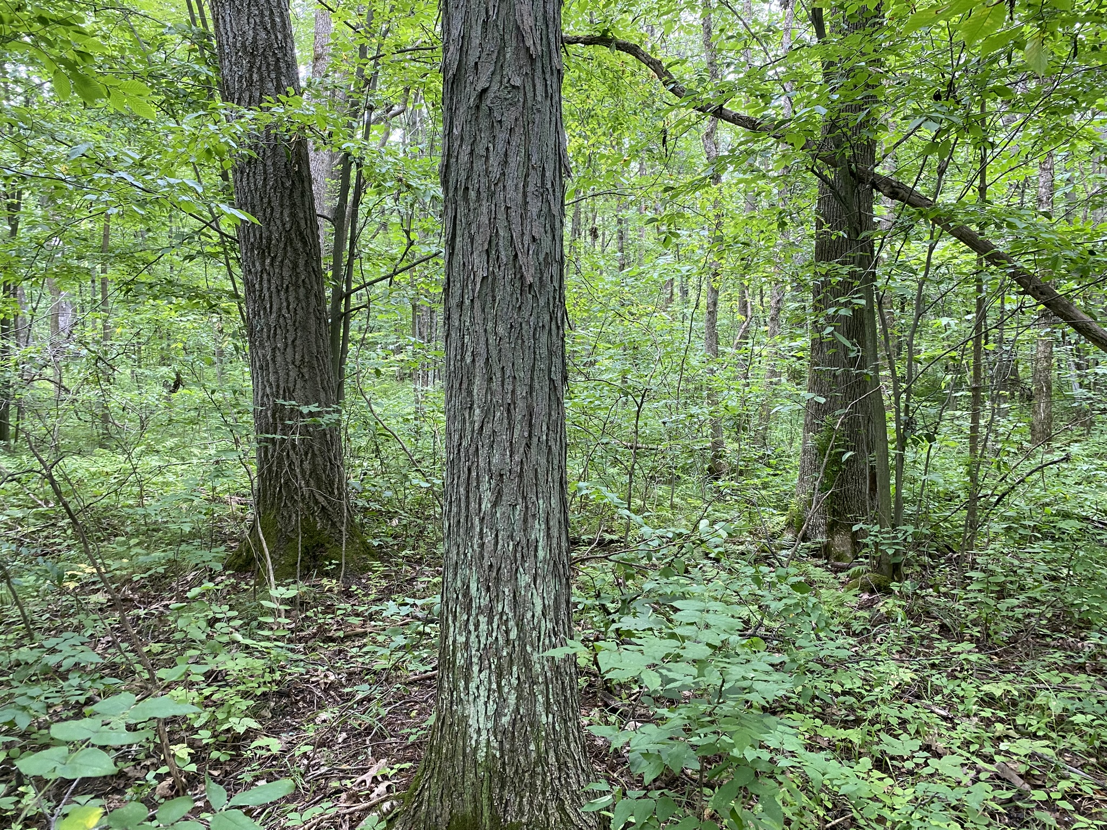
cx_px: 554
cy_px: 415
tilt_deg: -4.5
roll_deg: +0.6
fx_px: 831
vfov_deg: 53.1
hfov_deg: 67.3
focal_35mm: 26
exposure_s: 1/84
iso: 125
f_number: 1.8
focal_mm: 4.25
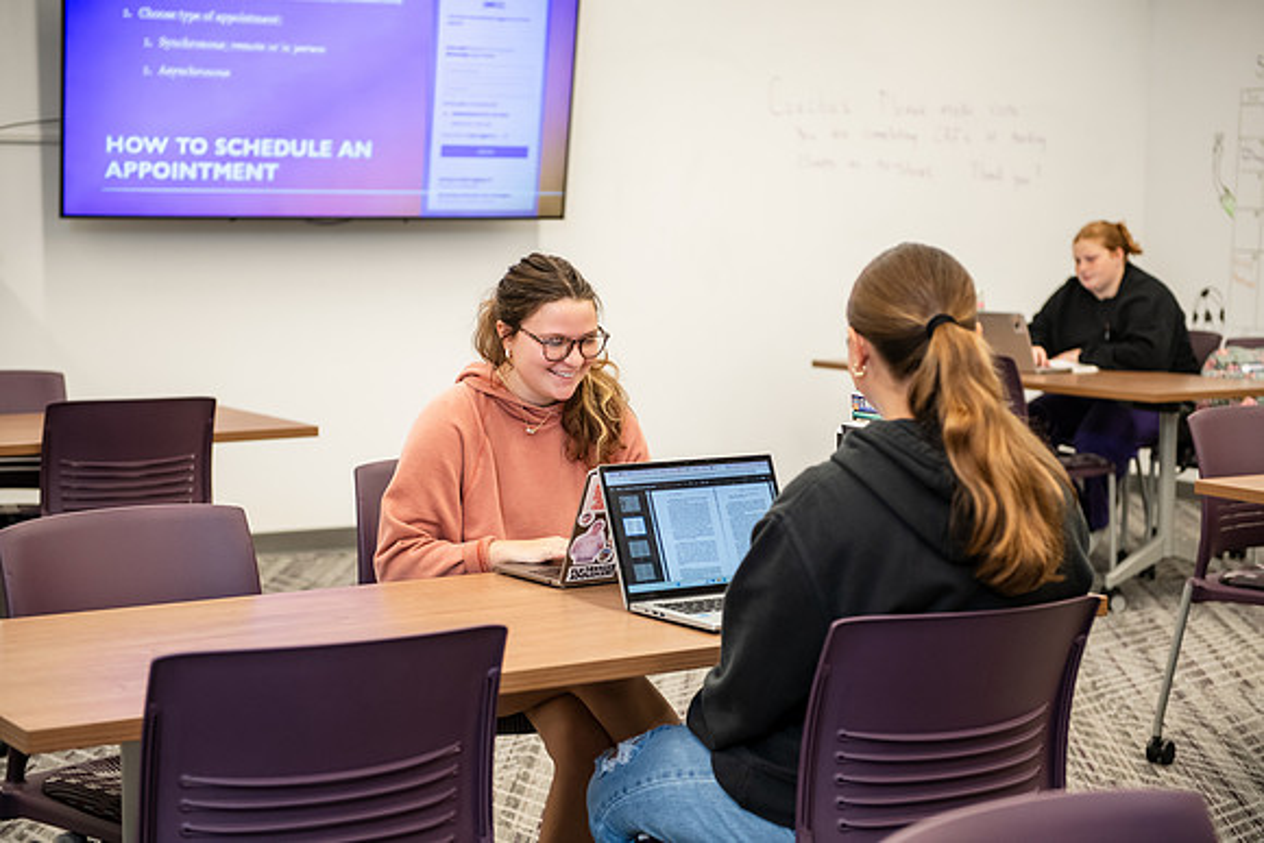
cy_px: 422
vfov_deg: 21.9
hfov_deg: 32.4
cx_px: 632
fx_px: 2177
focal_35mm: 62
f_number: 3.2
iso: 1000
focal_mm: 62
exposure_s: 1/200
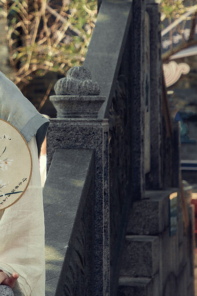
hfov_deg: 6.5
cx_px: -59
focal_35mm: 208
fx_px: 1707
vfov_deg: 9.9
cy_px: 43
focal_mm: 70
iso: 200
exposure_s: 1/125
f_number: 6.3
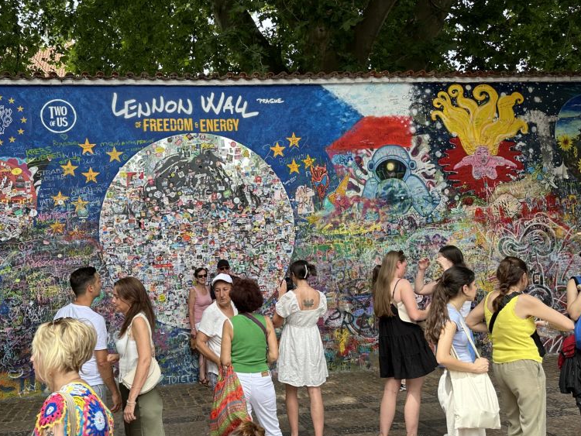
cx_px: 230
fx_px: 537
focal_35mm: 32
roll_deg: +2.8
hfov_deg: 56.3
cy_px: 222
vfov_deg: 44.2
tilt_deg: +6.2
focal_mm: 6.86
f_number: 1.78
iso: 80
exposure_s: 1/718
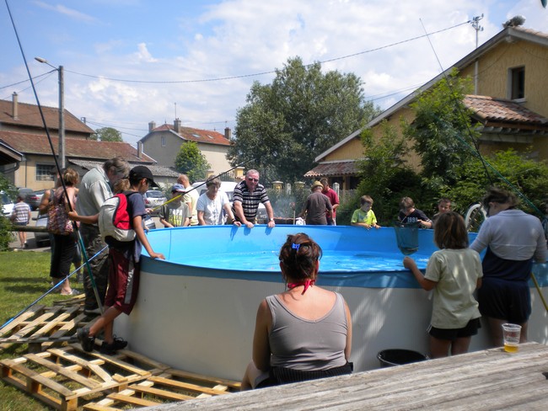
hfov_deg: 52.6
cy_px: 206
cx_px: 274
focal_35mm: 35
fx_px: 554
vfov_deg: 40.7
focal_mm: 6.3
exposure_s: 1/667
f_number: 4.6
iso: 80
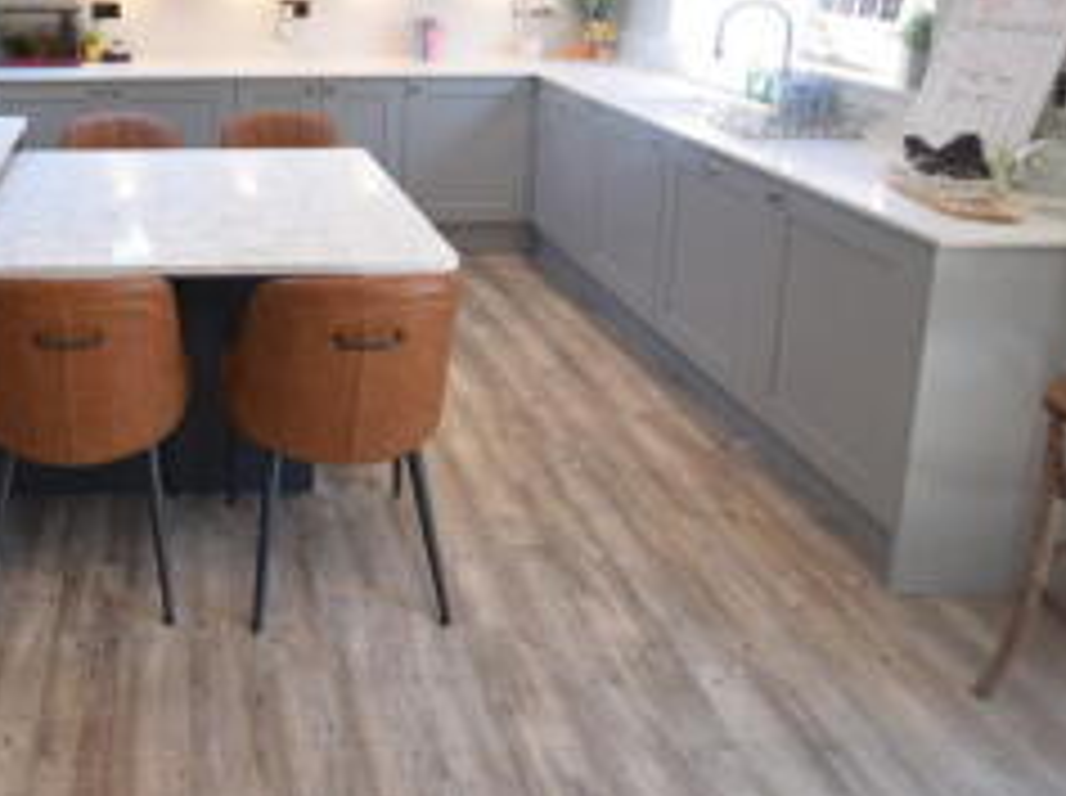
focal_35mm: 29
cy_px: 97
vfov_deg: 44.3
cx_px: 175
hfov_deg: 56.1
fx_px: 892
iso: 400
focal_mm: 10
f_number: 5
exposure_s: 1/100
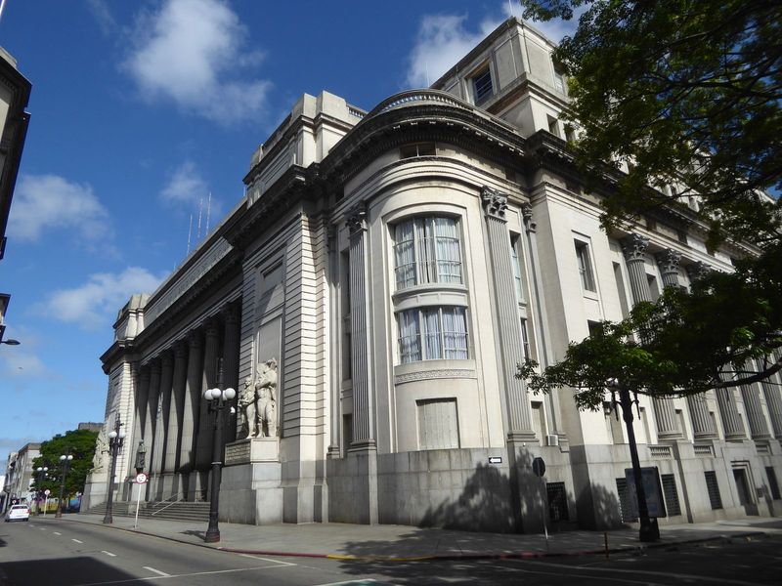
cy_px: 293
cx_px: 391
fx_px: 565
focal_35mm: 25
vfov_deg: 54.9
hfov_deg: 69.4
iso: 80
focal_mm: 4.3
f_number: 3.3
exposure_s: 1/1300
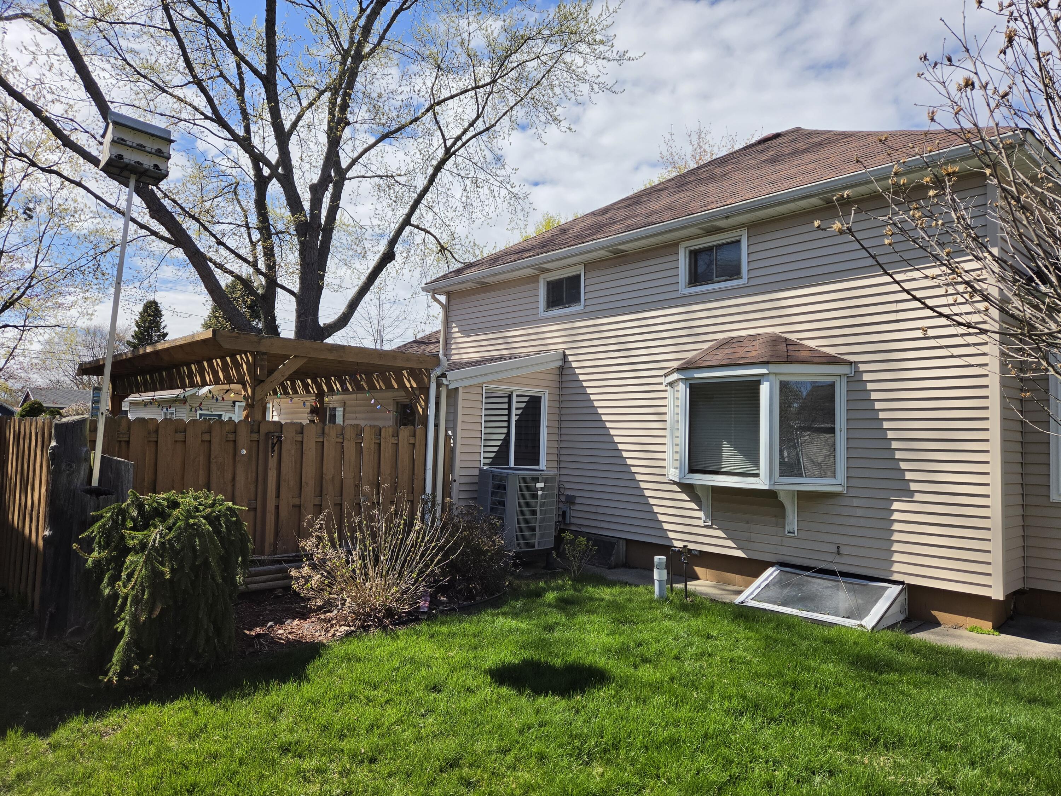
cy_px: 398
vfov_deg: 58.9
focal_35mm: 23
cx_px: 530
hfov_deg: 73.9
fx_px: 705
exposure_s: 1/5158
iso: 80
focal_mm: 5.4
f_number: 1.8
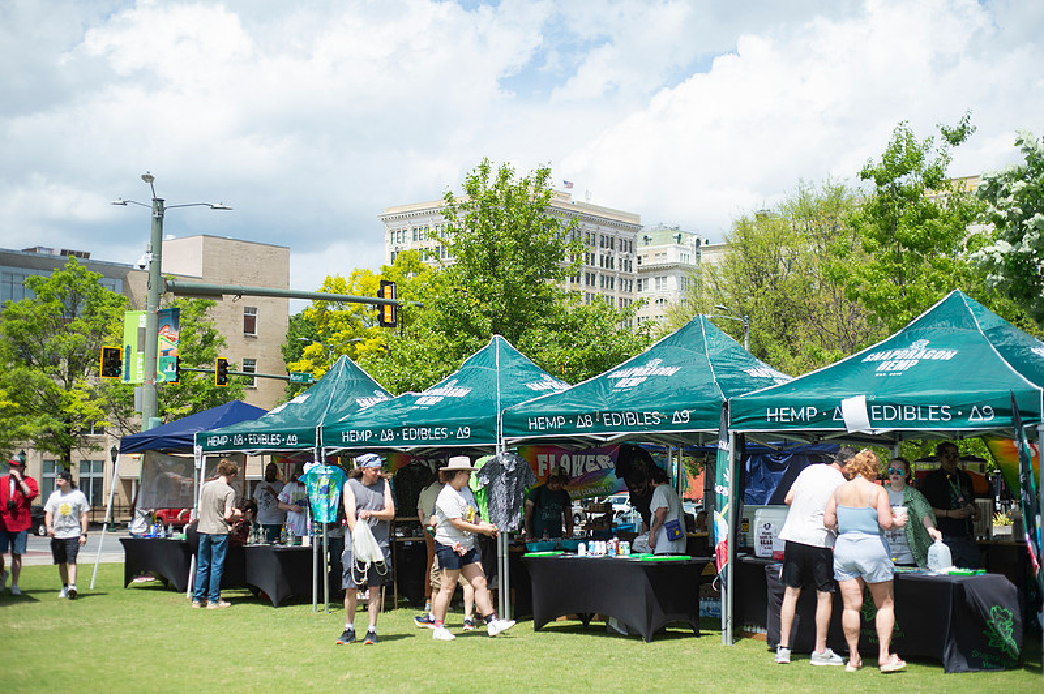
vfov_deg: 26.9
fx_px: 1449
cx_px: 522
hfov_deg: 39.6
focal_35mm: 50
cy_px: 347
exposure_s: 1/5000
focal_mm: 50
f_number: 2.8
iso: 200
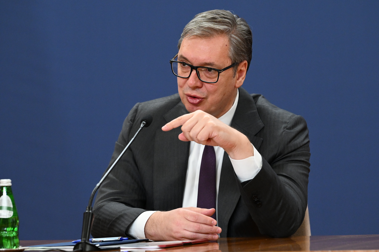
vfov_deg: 5.0
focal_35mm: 277
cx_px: 190
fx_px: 2916
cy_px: 126
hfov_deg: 7.4
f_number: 4
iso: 3200
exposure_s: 1/400
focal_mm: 185
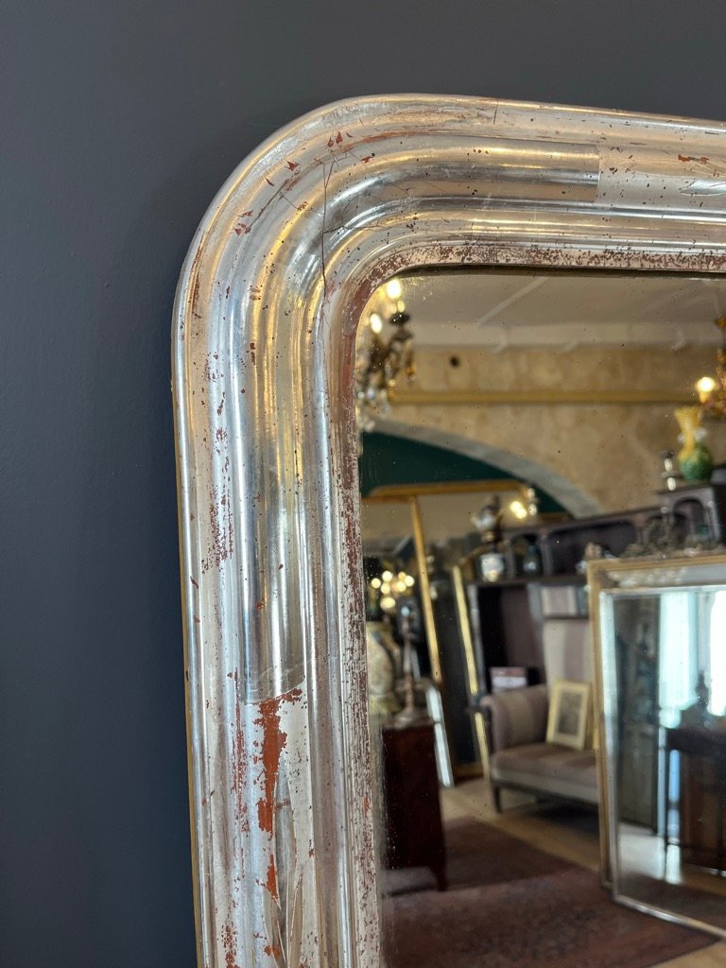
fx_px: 727
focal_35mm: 26
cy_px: 484
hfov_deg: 53.1
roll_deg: +1.6
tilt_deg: -8.5
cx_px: 363
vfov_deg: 67.3
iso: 64
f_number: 1.6
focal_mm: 5.1
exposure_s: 1/122
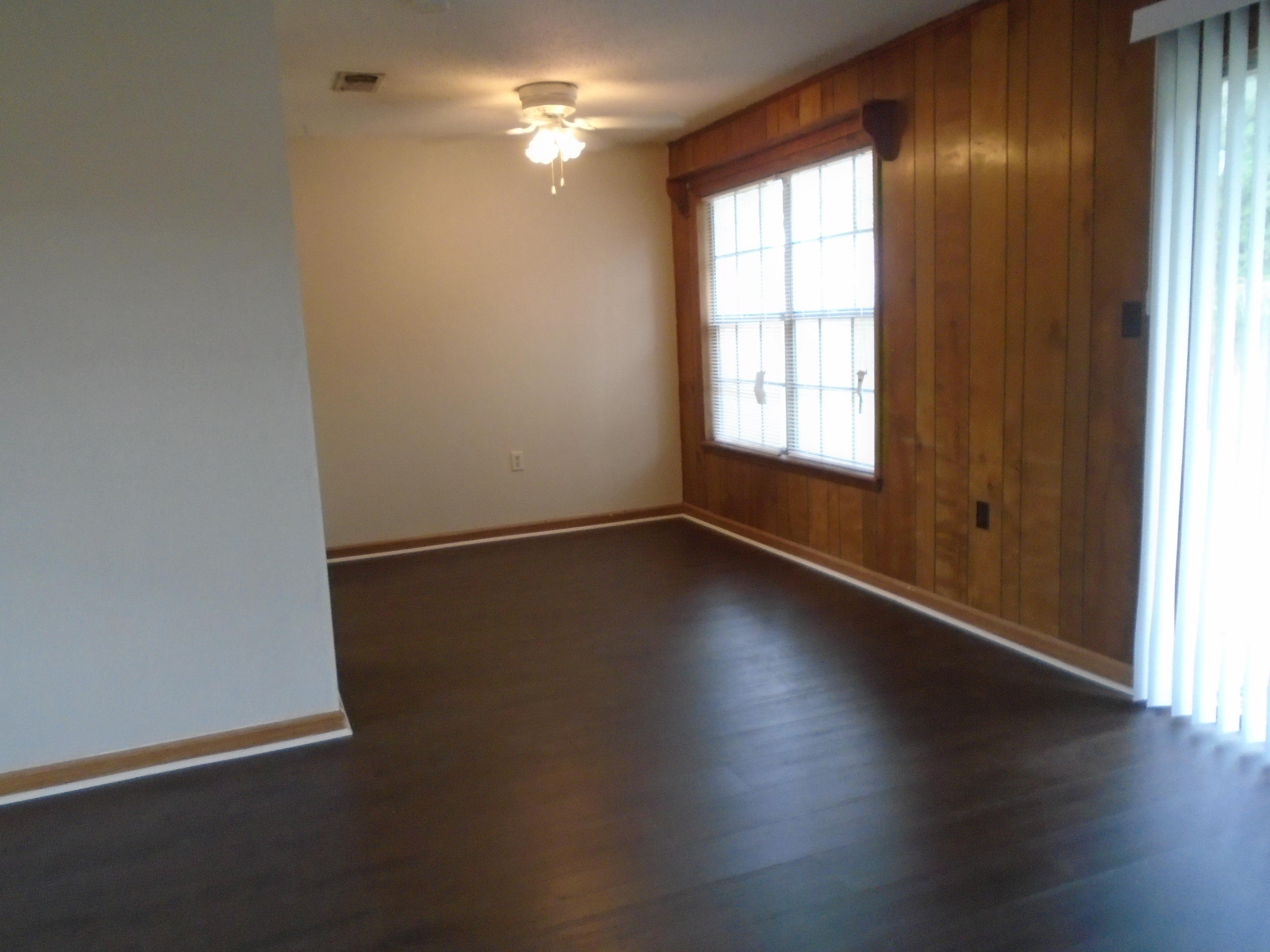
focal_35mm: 26
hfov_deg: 67.3
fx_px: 954
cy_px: 476
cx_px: 635
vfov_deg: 53.1
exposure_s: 1/50
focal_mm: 4.6
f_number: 3.2
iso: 500
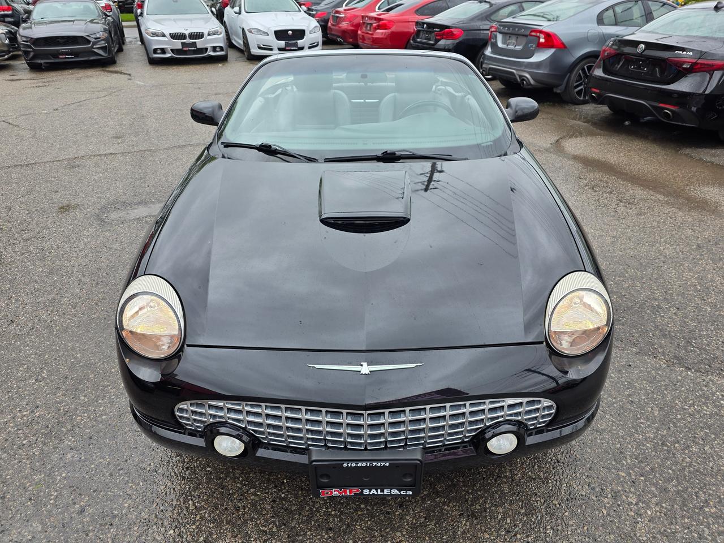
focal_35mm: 23
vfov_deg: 58.9
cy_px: 272
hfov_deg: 73.9
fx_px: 481
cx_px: 362
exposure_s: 1/359
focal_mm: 6.3
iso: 50
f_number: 1.7
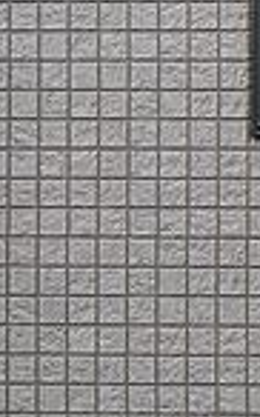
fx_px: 1318
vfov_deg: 18.0
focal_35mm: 116
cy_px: 226
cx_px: -463
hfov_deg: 9.4
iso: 45
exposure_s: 1/274
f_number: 1.89
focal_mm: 5.43
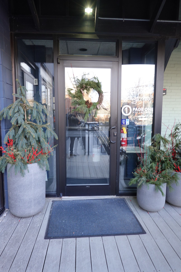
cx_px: 90
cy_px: 136
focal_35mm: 24
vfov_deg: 73.7
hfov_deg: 53.1
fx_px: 181
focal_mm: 9
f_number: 2.8
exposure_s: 1/30
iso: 125
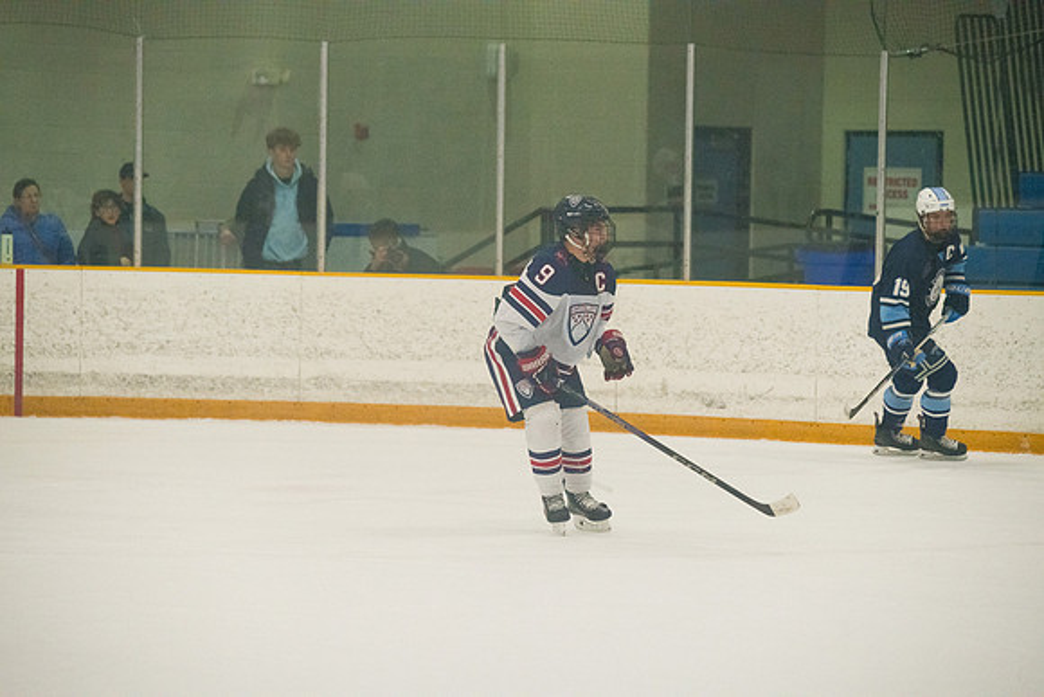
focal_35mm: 175
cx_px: 522
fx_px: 5076
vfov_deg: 7.9
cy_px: 348
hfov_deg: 11.7
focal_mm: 175
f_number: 4.5
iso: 8000
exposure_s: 1/1250
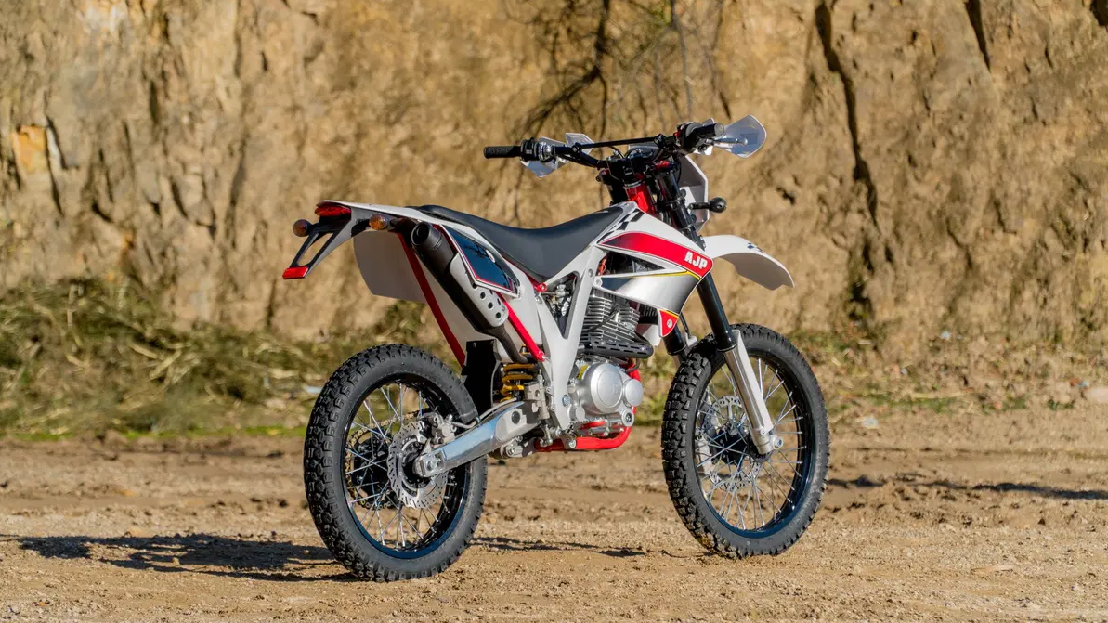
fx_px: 4599
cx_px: 554
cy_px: 333
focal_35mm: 157
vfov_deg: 7.8
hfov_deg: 13.7
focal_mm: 99
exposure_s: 1/1250
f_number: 4
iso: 100
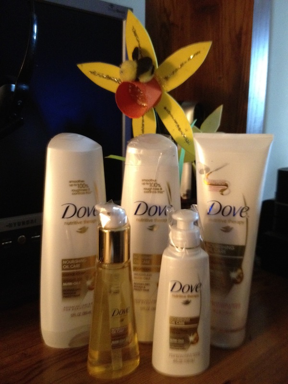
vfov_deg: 52.6
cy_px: 192
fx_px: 388
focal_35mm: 35
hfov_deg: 40.7
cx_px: 144
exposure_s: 1/15
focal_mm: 4.28
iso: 500
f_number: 2.4
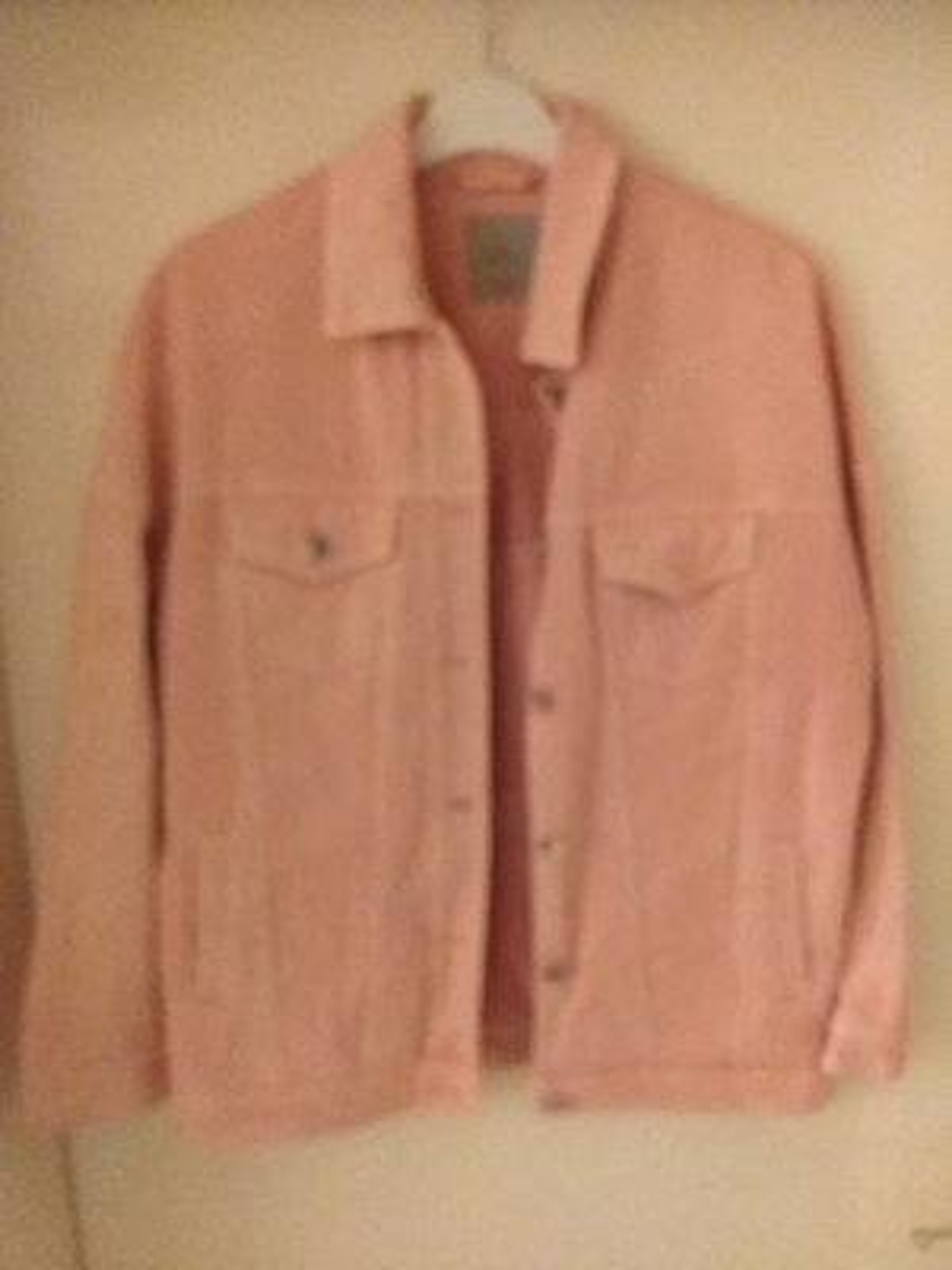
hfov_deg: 53.1
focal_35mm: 26
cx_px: 476
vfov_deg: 67.3
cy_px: 635
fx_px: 953
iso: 800
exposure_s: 1/17
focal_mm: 3.6
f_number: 1.9
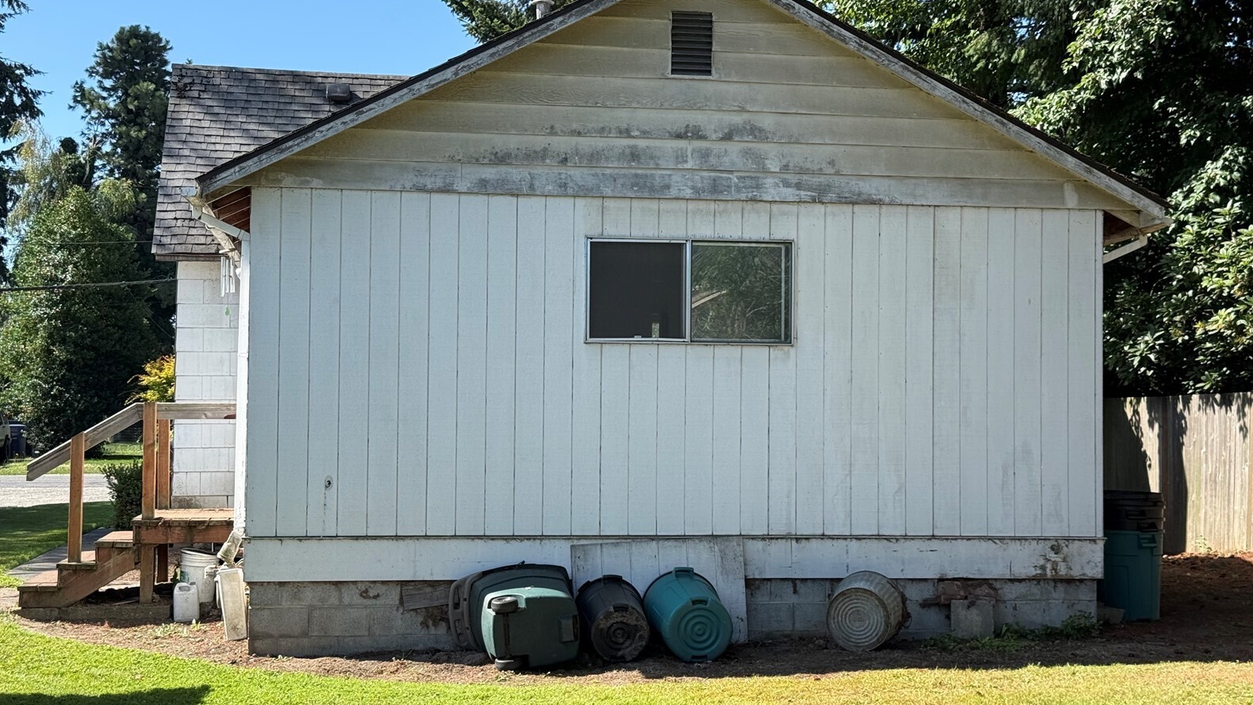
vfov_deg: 22.6
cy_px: 352
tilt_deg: +2.7
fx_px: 1761
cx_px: 621
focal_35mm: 53
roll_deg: -0.6
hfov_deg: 39.2
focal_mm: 6.76
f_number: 1.78
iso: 80
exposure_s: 1/2146
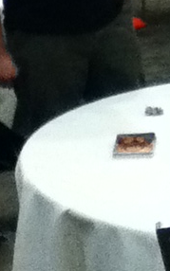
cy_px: -73
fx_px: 844
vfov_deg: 17.3
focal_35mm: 114
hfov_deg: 11.0
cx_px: 268
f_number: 2.4
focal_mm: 3.85
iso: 500
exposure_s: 1/30
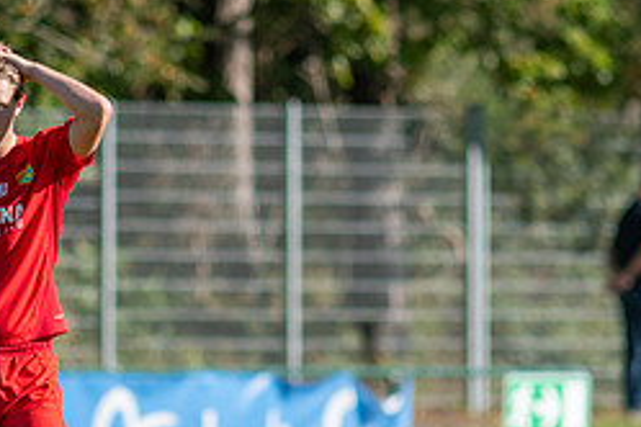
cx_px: -33
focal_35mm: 1147
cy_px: 395
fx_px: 20421
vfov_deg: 1.2
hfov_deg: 1.8
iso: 220
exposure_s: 1/1600
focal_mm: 300
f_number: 3.5
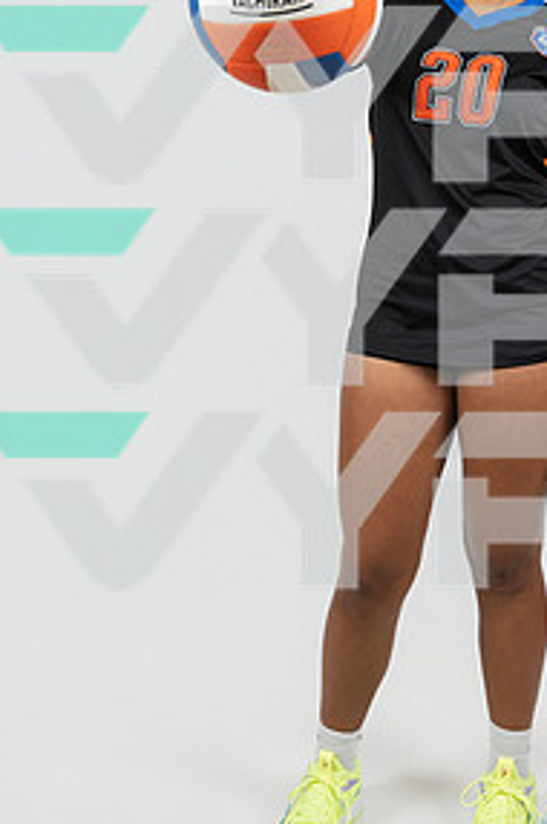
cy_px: 300
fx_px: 1213
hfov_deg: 25.1
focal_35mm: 53
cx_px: 406
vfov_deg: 37.2
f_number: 4
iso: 250
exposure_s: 1/160
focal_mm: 33.7
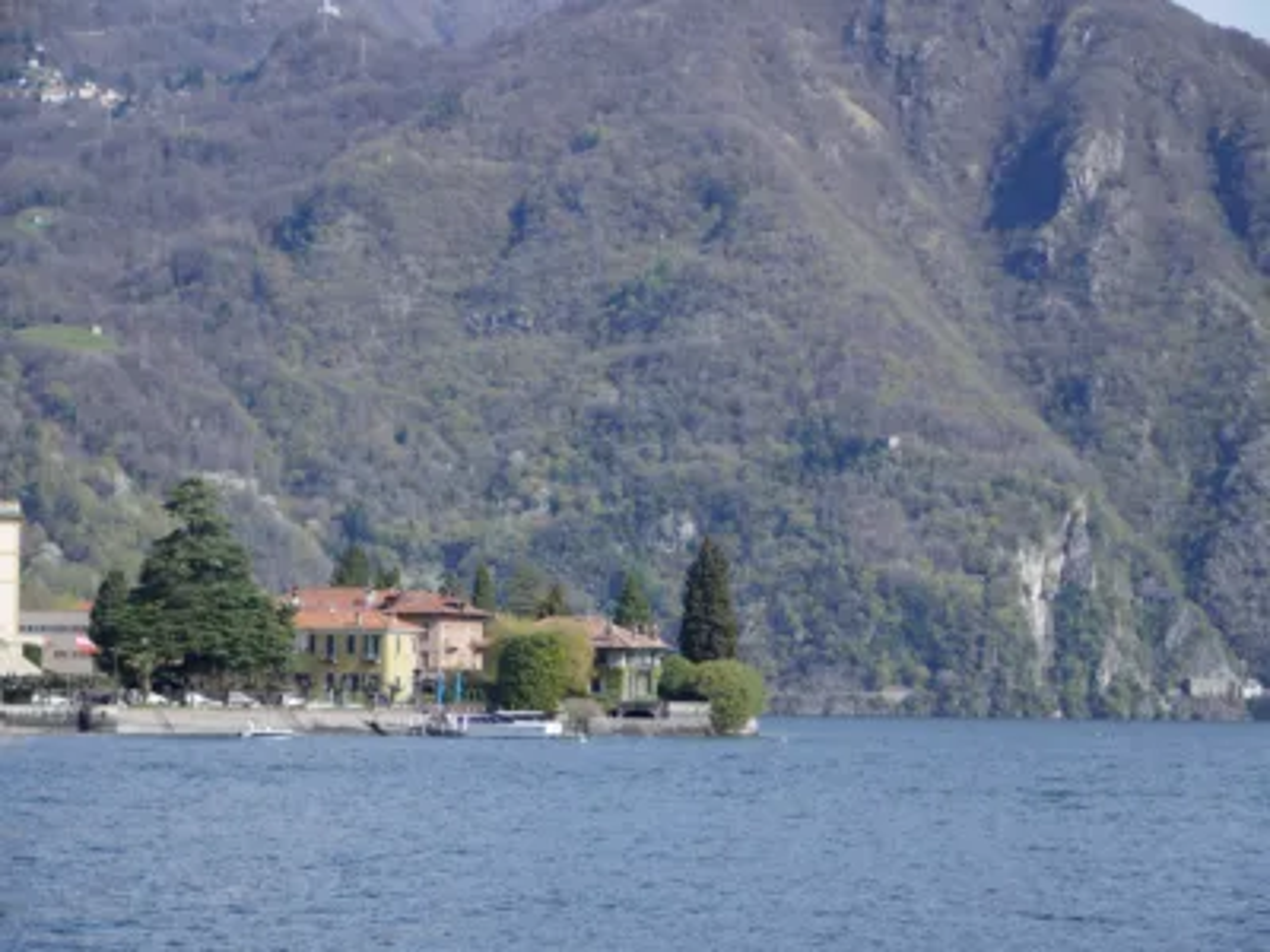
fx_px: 4403
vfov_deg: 12.3
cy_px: 476
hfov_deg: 16.4
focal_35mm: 120
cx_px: 635
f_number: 5.6
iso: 200
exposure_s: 1/640
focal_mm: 60
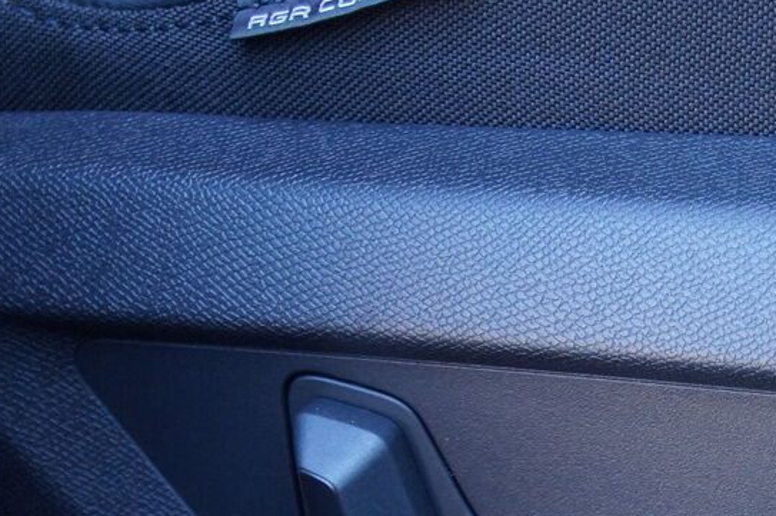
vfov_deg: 7.3
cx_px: 735
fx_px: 4001
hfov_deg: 11.0
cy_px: 587
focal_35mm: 186
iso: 640
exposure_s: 1/60
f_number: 4.5
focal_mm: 35
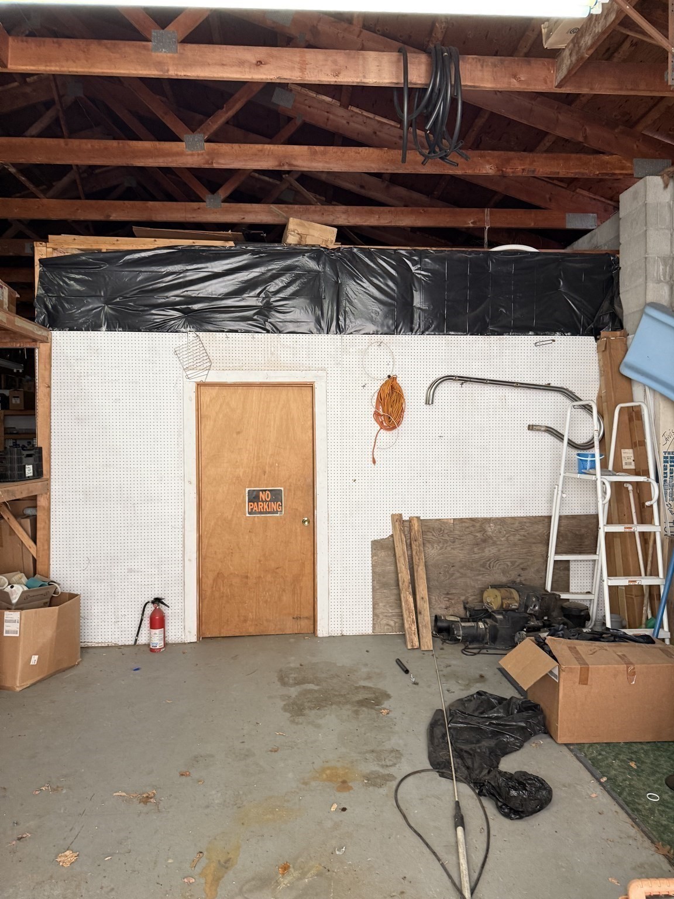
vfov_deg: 71.6
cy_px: 450
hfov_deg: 56.8
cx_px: 337
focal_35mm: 24
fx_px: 623
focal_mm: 6.76
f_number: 1.78
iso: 200
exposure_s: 1/60
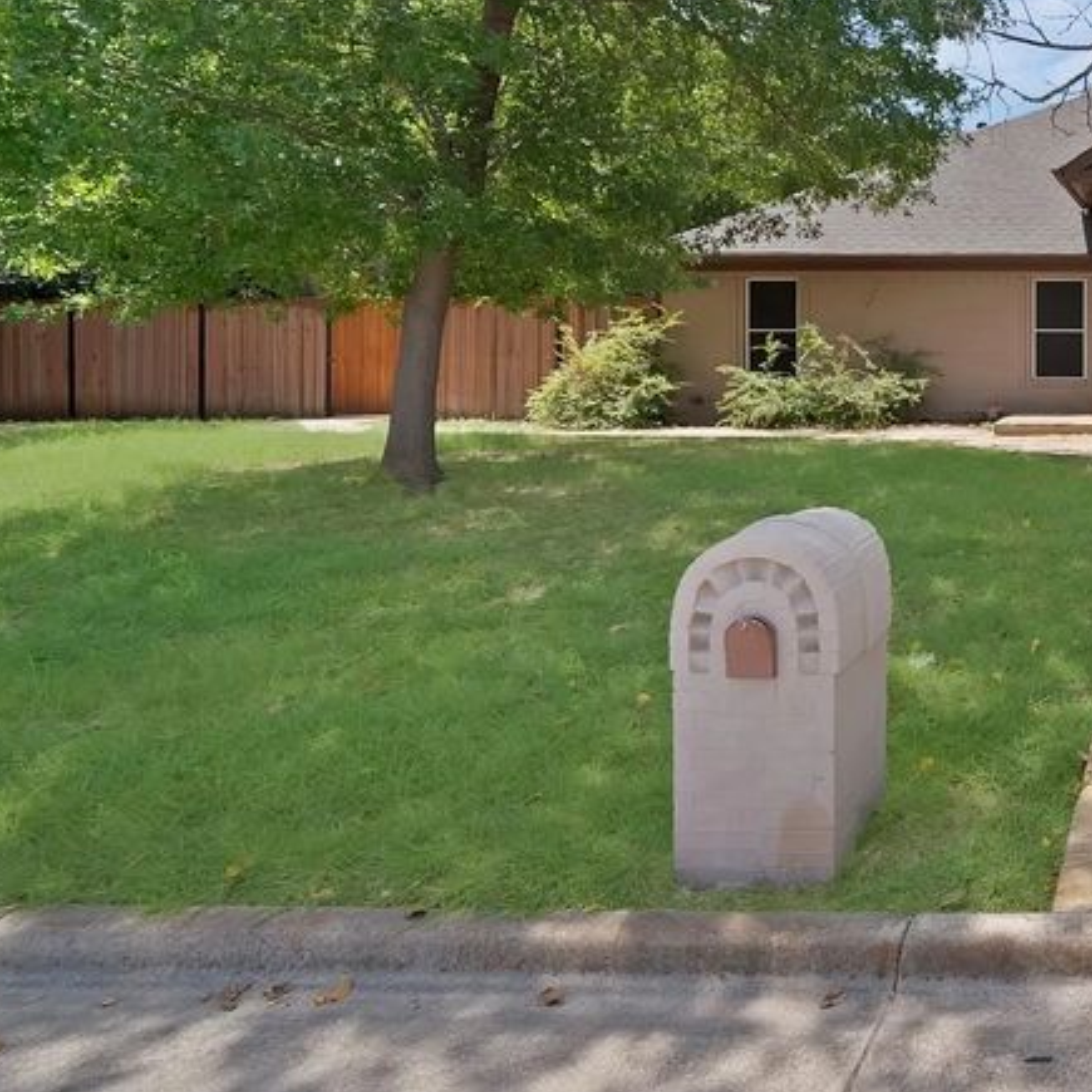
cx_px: 1228
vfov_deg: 63.0
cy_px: 344
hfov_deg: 46.1
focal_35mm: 24
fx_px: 857
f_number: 9
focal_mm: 12
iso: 640
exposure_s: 1/160
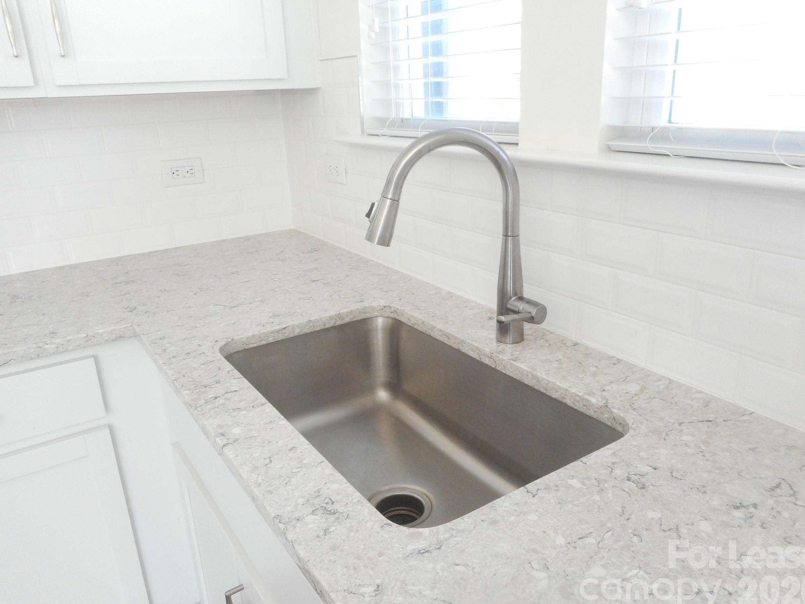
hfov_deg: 67.3
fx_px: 605
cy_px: 306
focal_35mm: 26
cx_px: 407
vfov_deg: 53.1
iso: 280
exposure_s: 1/30
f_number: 3.7
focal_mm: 4.5
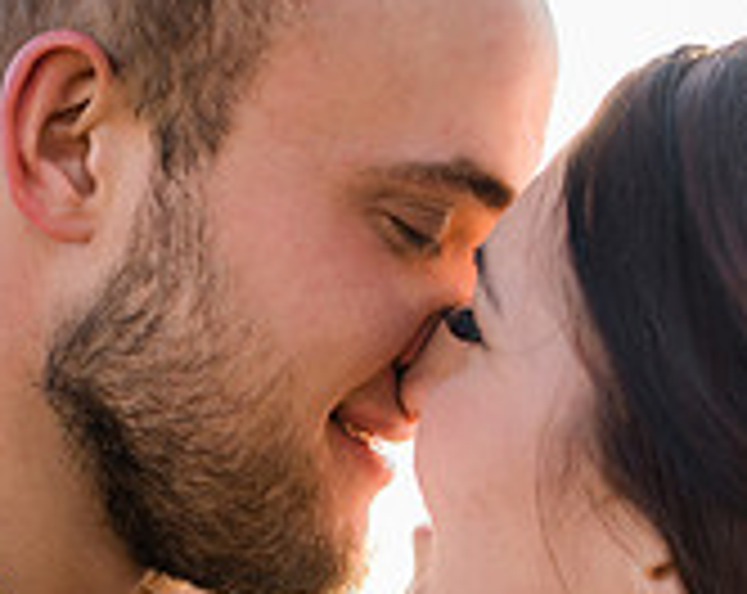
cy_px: 932
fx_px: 3264
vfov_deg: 10.0
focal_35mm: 148
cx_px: 369
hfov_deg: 13.1
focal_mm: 58
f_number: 3.2
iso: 200
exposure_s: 1/640
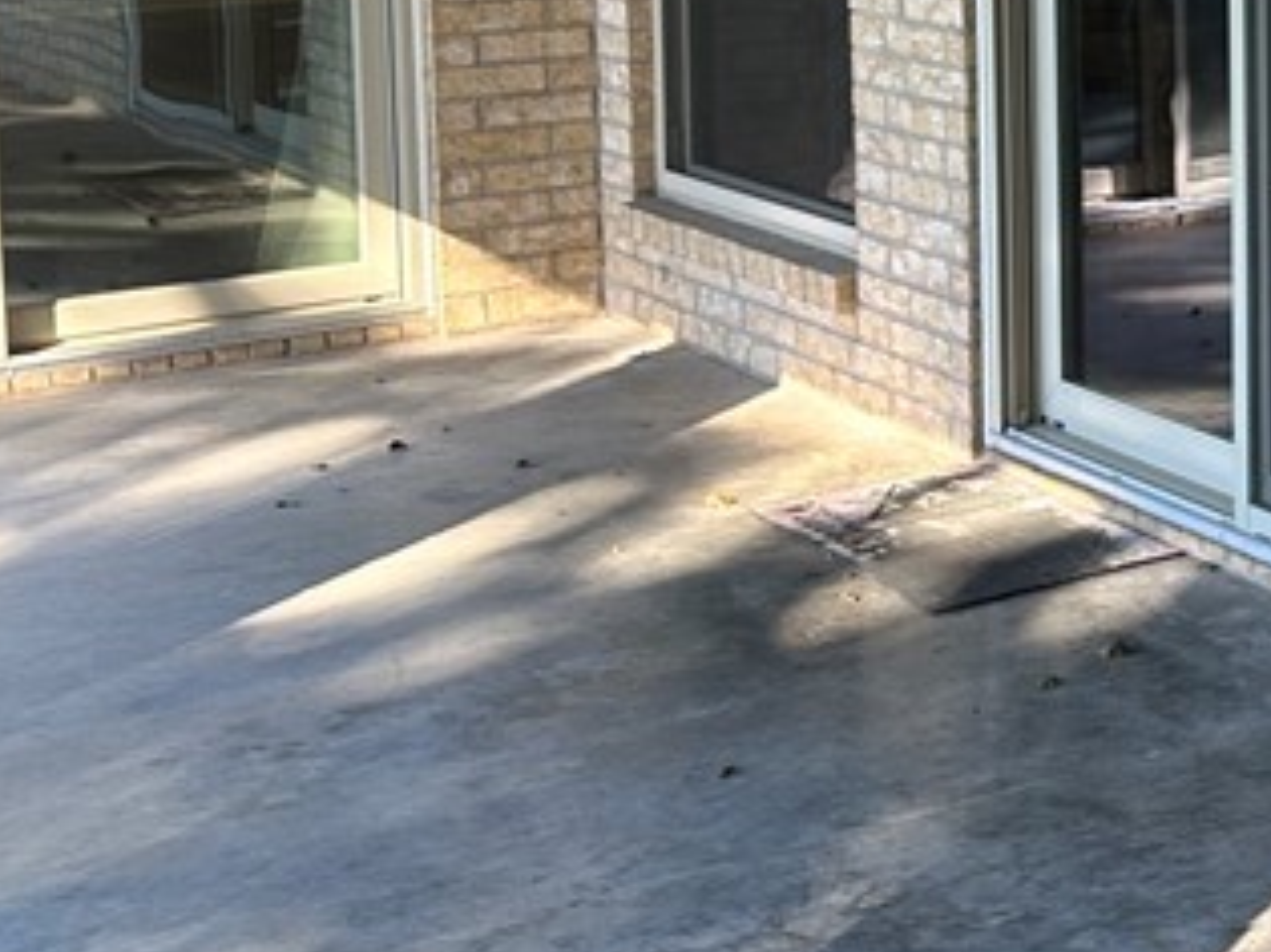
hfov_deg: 22.2
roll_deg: +0.5
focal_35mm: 78
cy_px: -61
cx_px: 1703
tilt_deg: -4.2
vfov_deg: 18.3
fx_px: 2863
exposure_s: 1/143
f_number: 1.78
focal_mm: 6.86
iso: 64
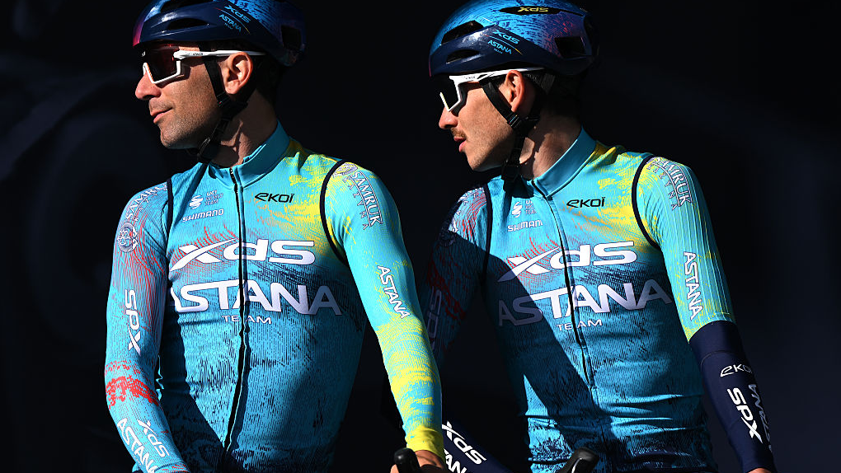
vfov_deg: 4.5
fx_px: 5977
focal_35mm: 268
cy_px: 224
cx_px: 421
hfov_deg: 8.0
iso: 100
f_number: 3.5
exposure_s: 1/1600
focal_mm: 170
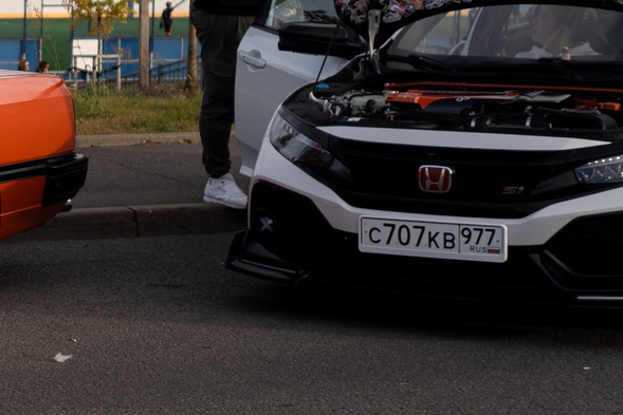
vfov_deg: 9.0
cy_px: 130
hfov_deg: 12.8
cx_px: -335
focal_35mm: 152
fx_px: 2631
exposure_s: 1/2000
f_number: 2.2
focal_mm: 35
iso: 100
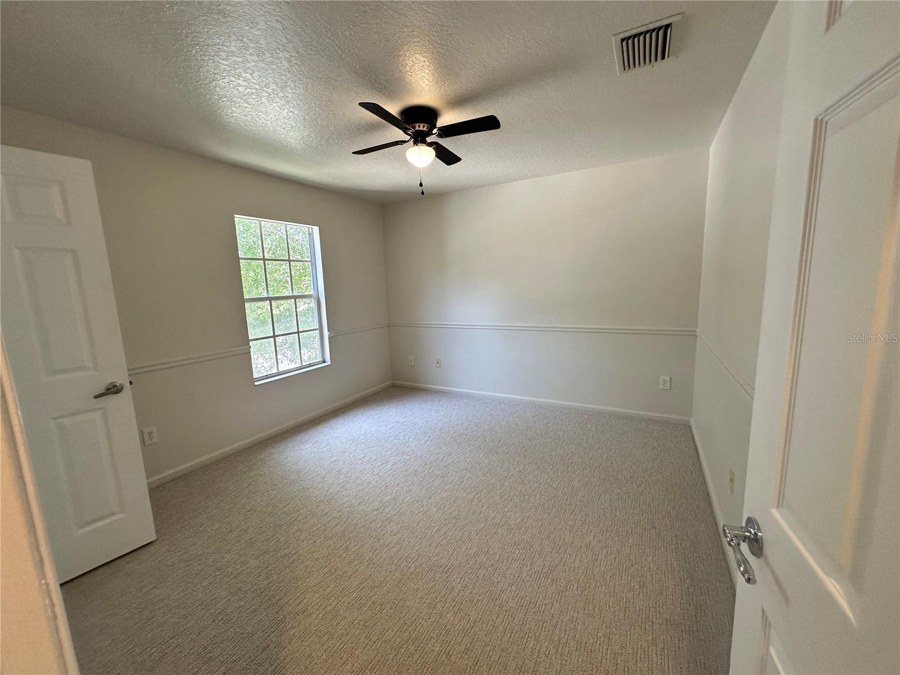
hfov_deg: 102.1
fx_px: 364
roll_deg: +1.9
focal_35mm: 14
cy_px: 338
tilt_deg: -9.0
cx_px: 450
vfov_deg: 85.7
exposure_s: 1/120
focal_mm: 2.22
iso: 160
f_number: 2.2
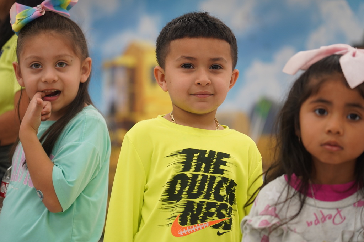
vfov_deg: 13.2
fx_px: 1052
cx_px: 182
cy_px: 121
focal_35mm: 104
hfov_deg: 19.6
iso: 1000
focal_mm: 104
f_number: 4
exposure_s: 1/160
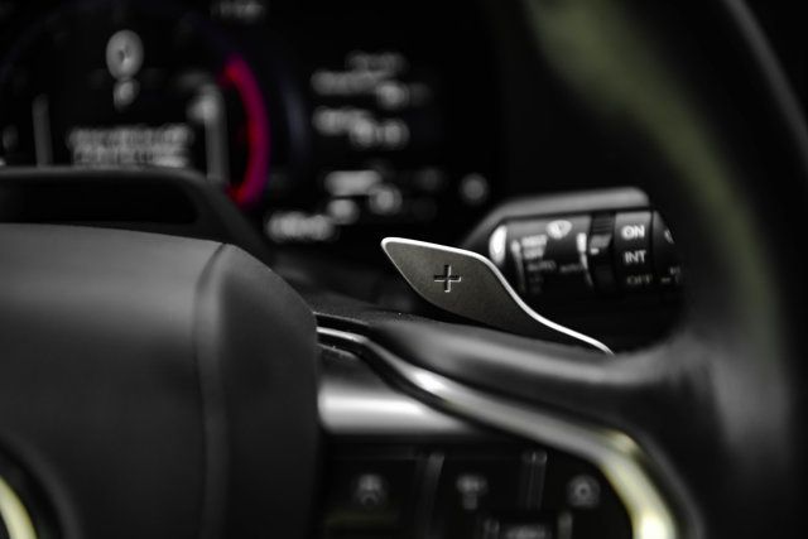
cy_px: 270
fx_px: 1033
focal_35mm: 46
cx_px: 404
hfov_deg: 42.7
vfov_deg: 29.3
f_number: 2.8
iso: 800
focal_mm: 46
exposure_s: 1/250
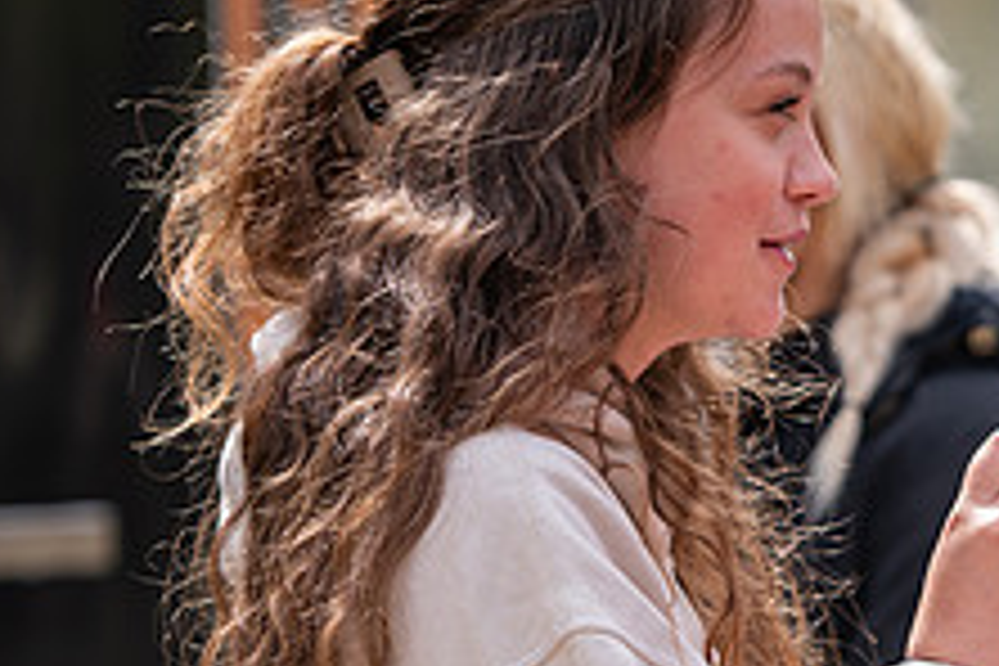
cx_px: 886
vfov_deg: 4.3
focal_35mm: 319
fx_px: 8852
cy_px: 326
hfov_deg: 6.4
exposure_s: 1/500
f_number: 3.2
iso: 64
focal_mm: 122
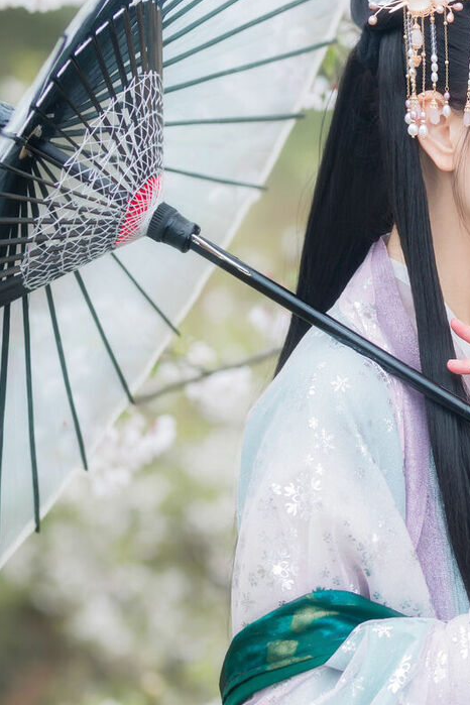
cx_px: 496
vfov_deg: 10.5
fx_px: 3838
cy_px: 208
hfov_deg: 7.0
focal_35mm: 196
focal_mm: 88
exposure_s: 1/250
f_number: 2.8
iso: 320
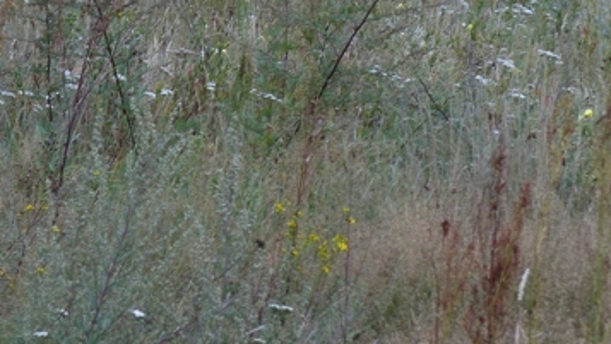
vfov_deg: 4.3
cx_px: 118
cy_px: -132
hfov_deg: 7.6
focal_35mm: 283
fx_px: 4586
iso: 100
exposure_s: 1/500
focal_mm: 19.6
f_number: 4
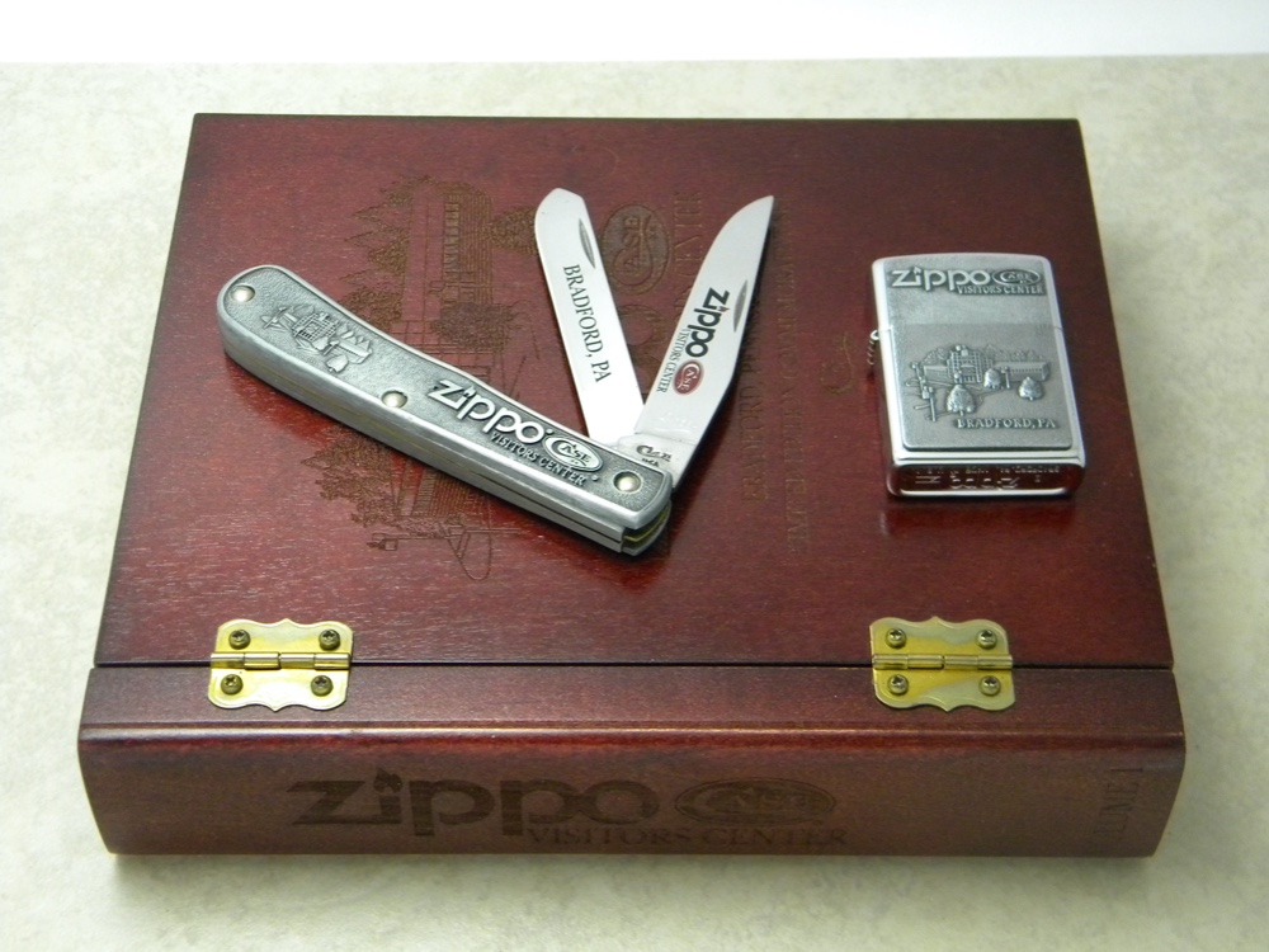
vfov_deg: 26.1
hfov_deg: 34.3
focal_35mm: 56
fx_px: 2053
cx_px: 634
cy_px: 476
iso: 400
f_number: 4.1
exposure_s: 1/24.5
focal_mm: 10.1
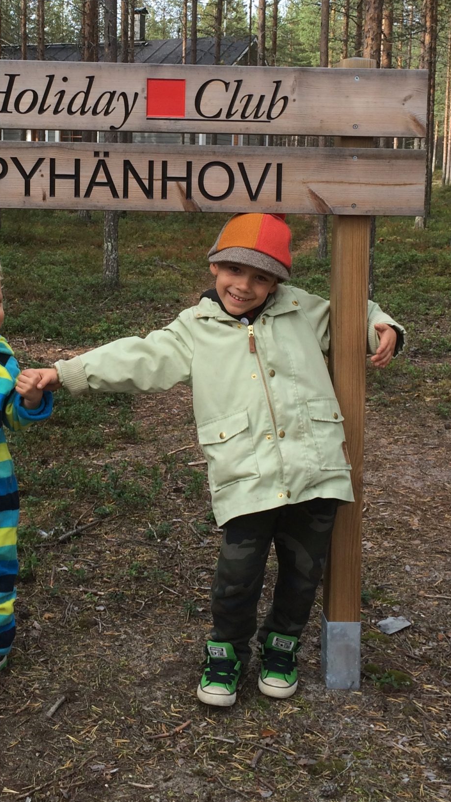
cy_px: 291
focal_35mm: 51
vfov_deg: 40.2
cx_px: 142
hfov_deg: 23.4
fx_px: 1084
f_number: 2.2
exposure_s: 1/348
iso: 32
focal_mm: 4.12
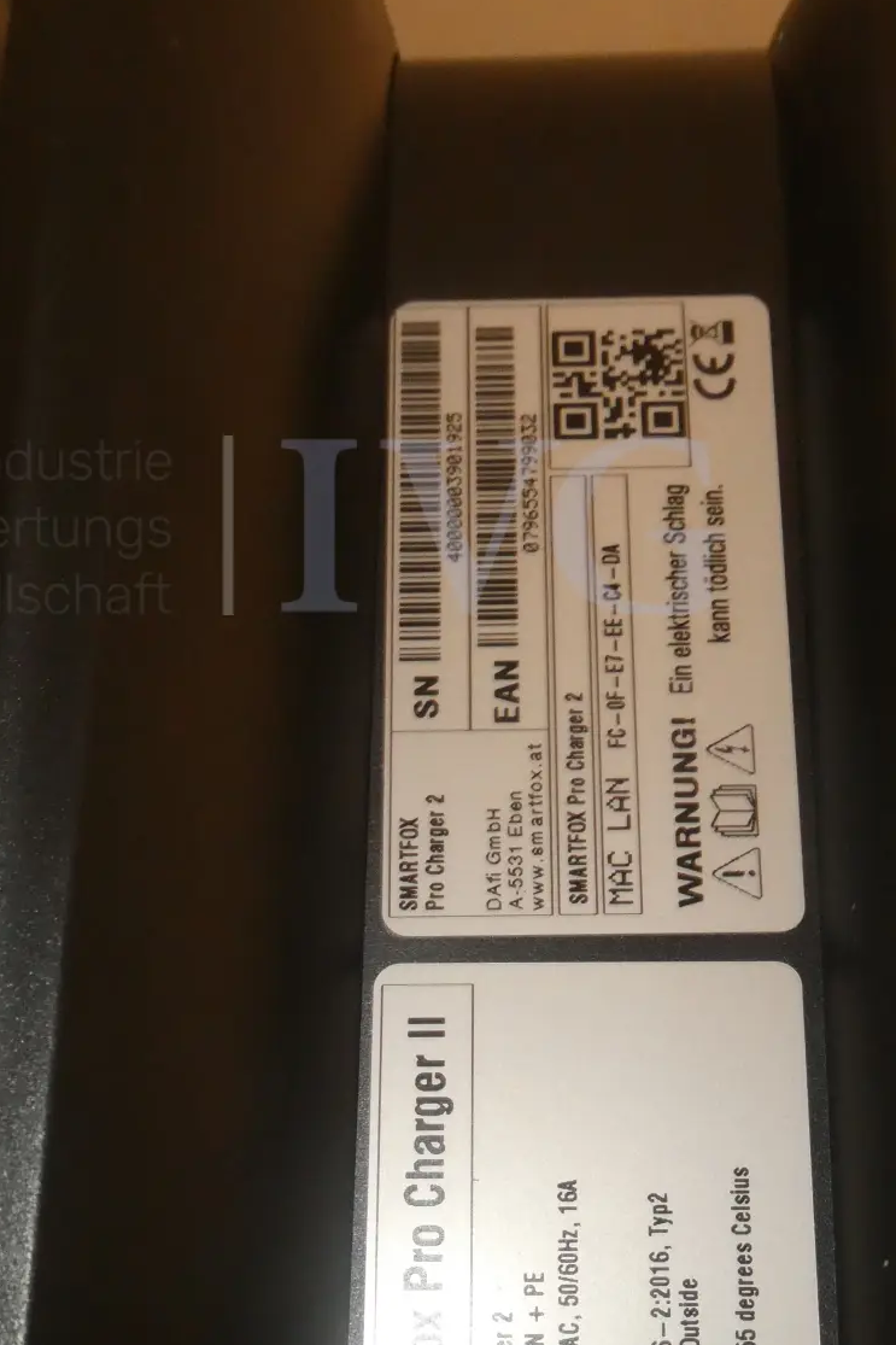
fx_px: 1606
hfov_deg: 31.1
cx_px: 552
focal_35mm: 43
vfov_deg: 42.7
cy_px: 1130
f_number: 3.3
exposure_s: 1/50
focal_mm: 4.3
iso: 400
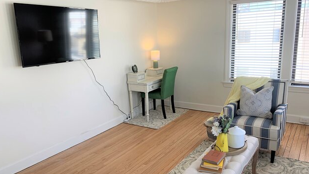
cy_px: 95
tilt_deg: -10.5
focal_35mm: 29
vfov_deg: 40.2
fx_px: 238
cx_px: 153
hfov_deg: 66.0
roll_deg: -0.3
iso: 25
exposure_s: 1/122
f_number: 1.8
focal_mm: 4.25
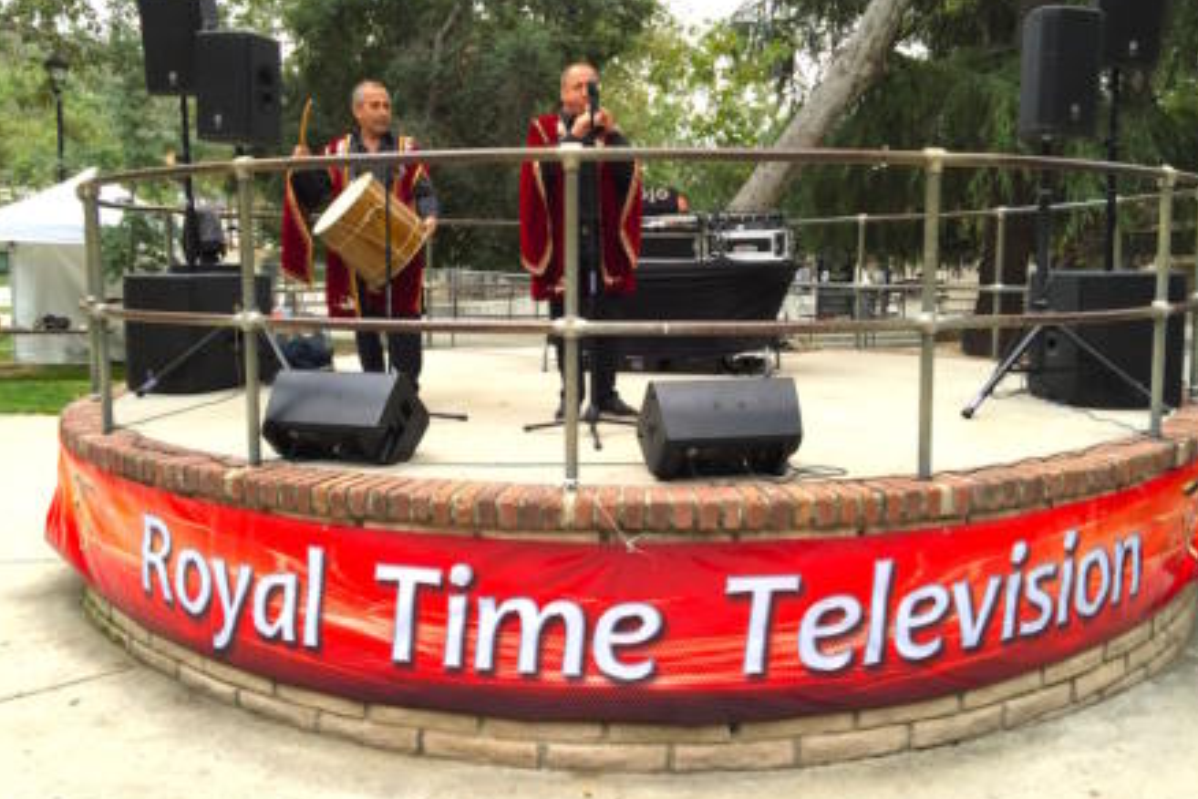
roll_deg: -0.6
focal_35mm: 31
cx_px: 607
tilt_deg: -5.4
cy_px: 380
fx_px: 1032
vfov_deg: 42.3
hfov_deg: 60.3
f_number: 2.2
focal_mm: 4.15
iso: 32
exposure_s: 1/439
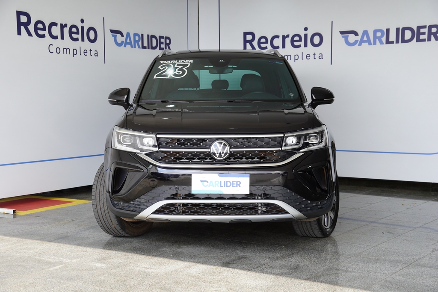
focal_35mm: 62
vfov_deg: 22.1
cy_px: 146
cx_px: 219
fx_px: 748
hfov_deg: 32.6
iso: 100
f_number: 5
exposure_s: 1/100
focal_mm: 41
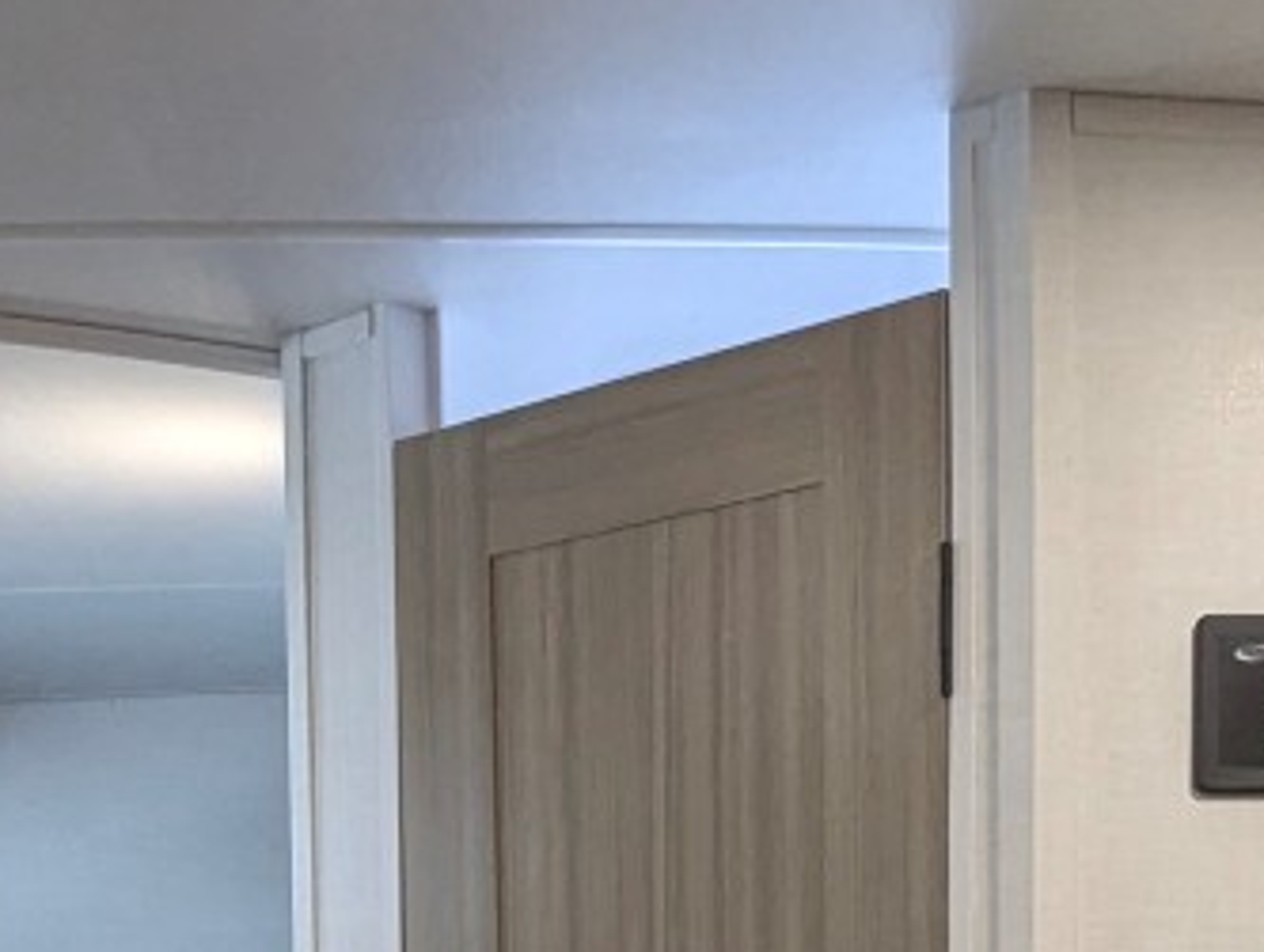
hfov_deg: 28.9
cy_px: 1293
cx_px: 659
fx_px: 2451
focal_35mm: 67
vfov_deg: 19.9
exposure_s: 1/152
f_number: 2.2
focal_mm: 2.35
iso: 257
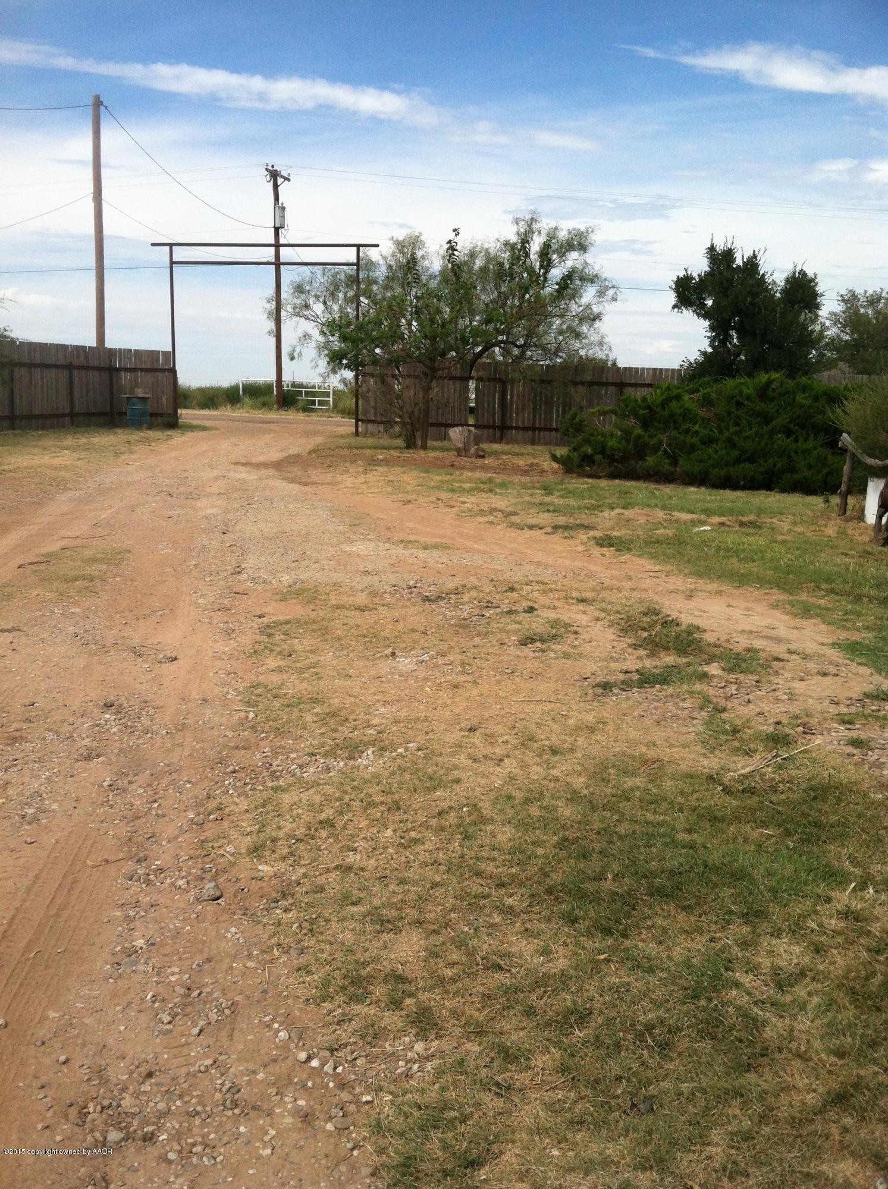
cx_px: 444
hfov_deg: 40.6
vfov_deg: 52.7
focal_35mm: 35
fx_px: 1201
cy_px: 594
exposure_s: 1/1500
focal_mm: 3.85
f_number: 2.8
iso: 80
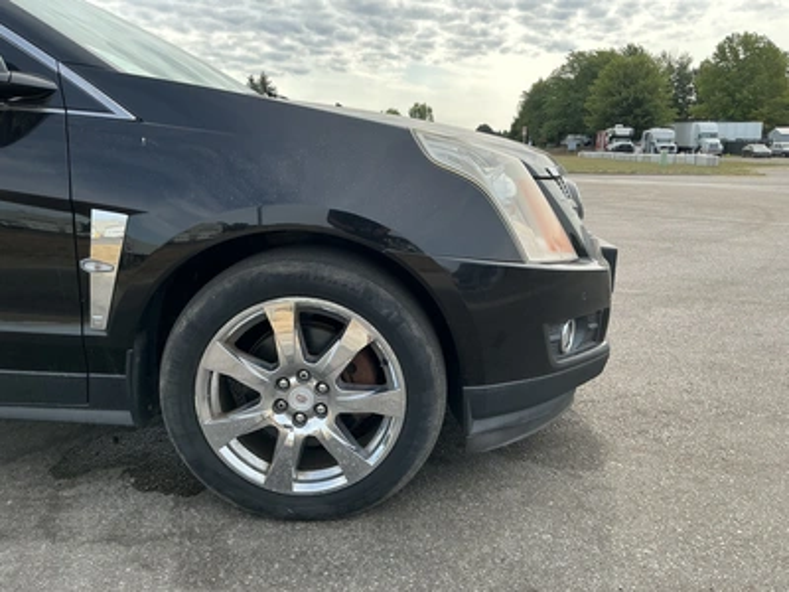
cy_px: 296
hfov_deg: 63.4
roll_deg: +0.8
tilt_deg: -11.9
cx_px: 394
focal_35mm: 28
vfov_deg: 49.7
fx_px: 638
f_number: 1.8
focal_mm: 3
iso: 25
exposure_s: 1/635
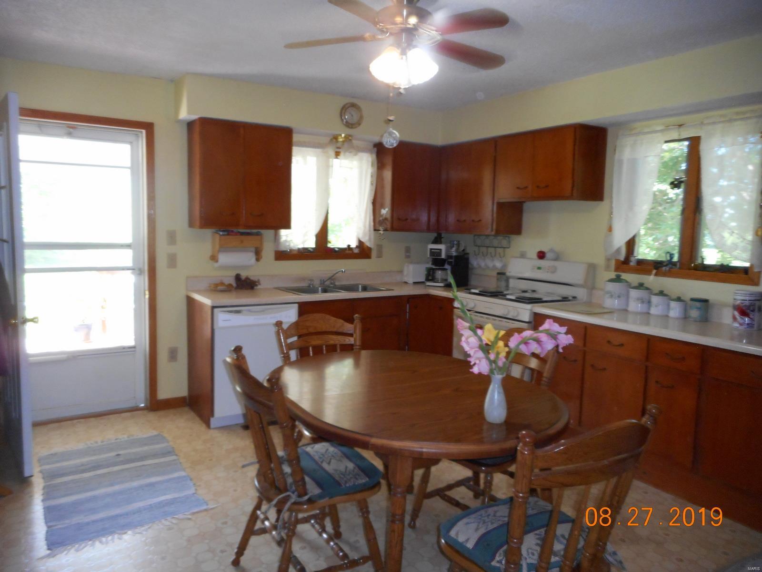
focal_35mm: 25
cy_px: 286
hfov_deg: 69.4
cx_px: 381
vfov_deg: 54.9
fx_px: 550
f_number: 3.7
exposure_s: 1/25
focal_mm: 4.5
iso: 280
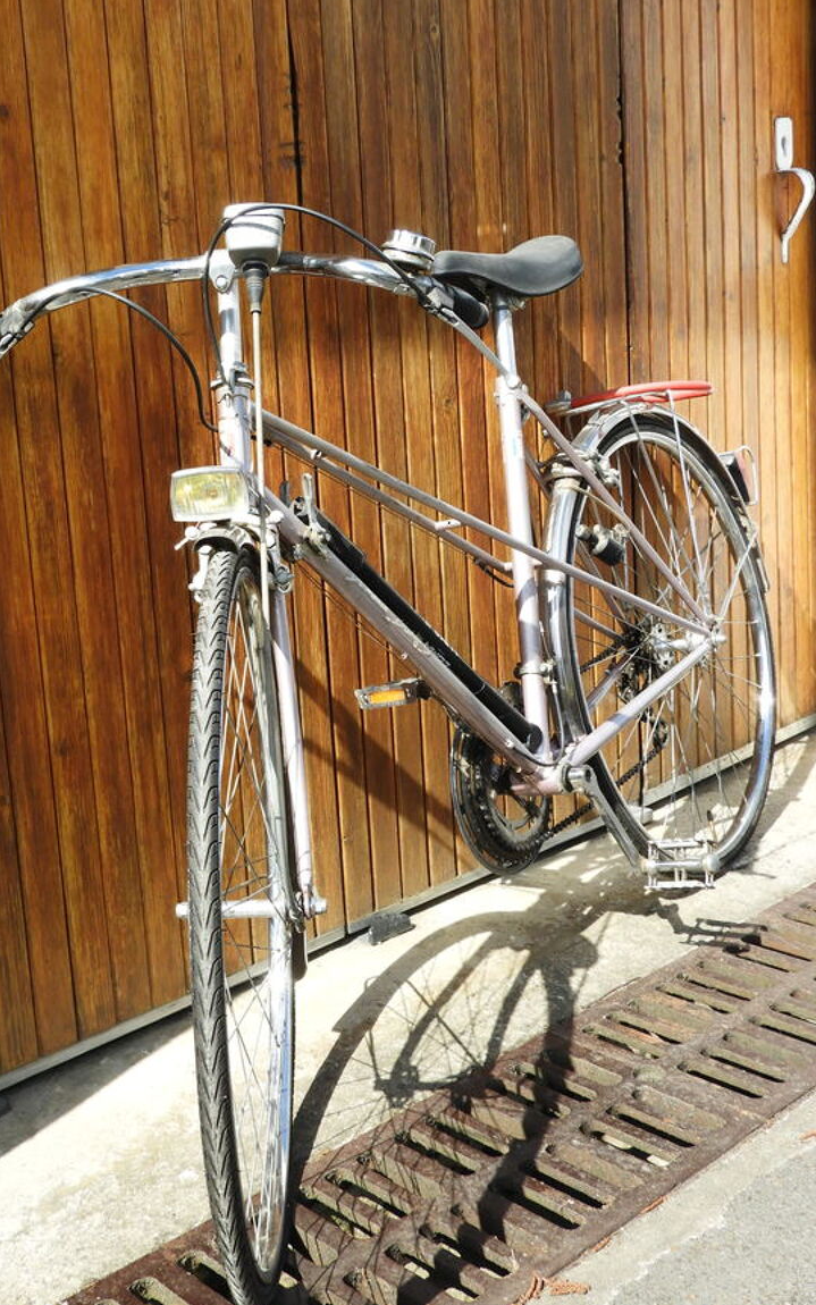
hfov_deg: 29.7
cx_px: 294
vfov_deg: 46.1
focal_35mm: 43
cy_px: 571
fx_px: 1530
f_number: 3.8
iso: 100
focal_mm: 6.3
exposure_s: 1/500
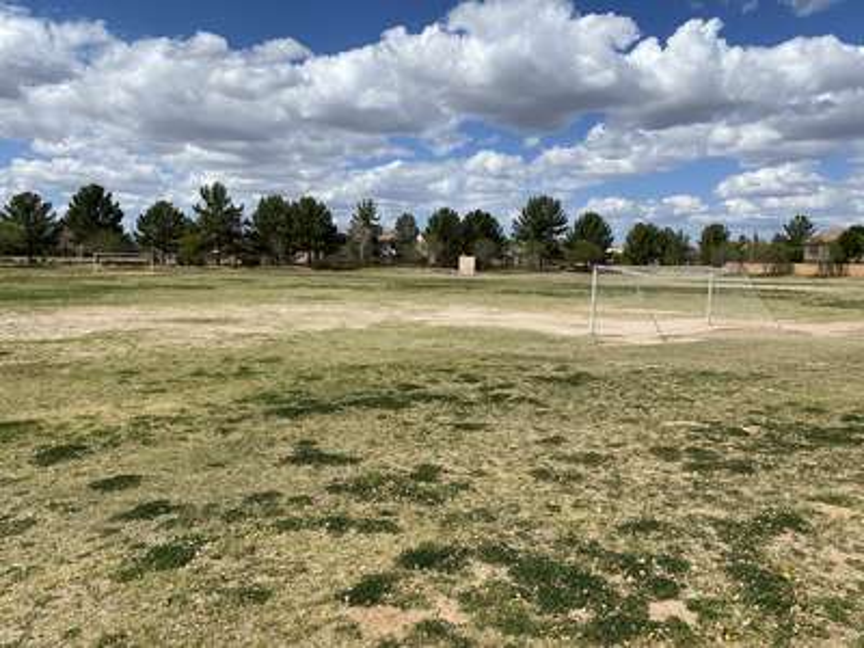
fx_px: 649
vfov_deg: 53.1
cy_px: 324
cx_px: 432
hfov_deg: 67.3
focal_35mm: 26
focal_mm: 4.25
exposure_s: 1/6098
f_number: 1.8
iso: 32
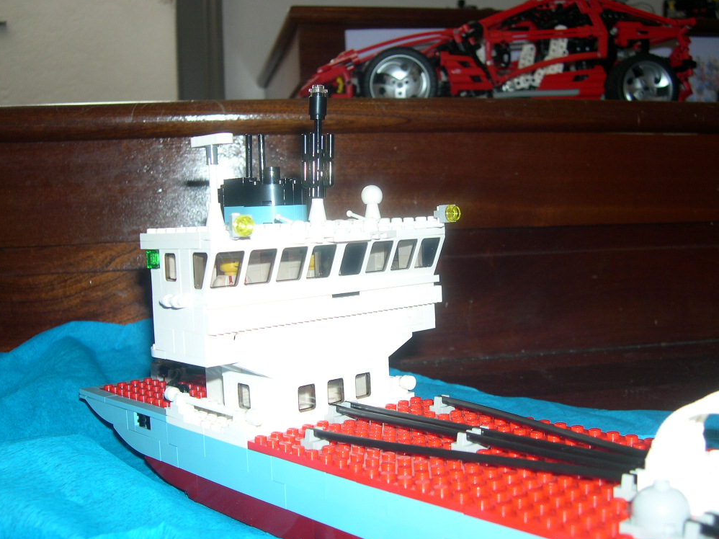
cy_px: 270
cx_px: 362
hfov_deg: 47.9
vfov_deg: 36.8
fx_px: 810
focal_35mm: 39
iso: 100
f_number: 2.8
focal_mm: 8
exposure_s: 1/60
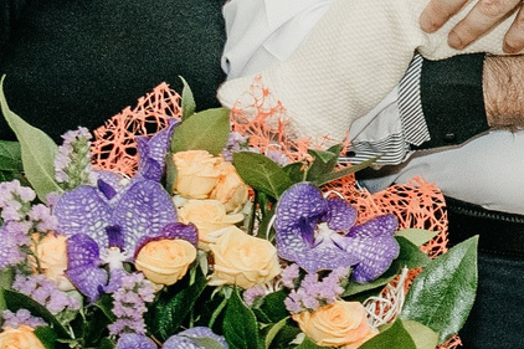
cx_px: 1185
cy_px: 302
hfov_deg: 7.9
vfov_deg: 5.6
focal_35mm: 245
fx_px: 3565
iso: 320
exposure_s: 1/160
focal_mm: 27
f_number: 4.5
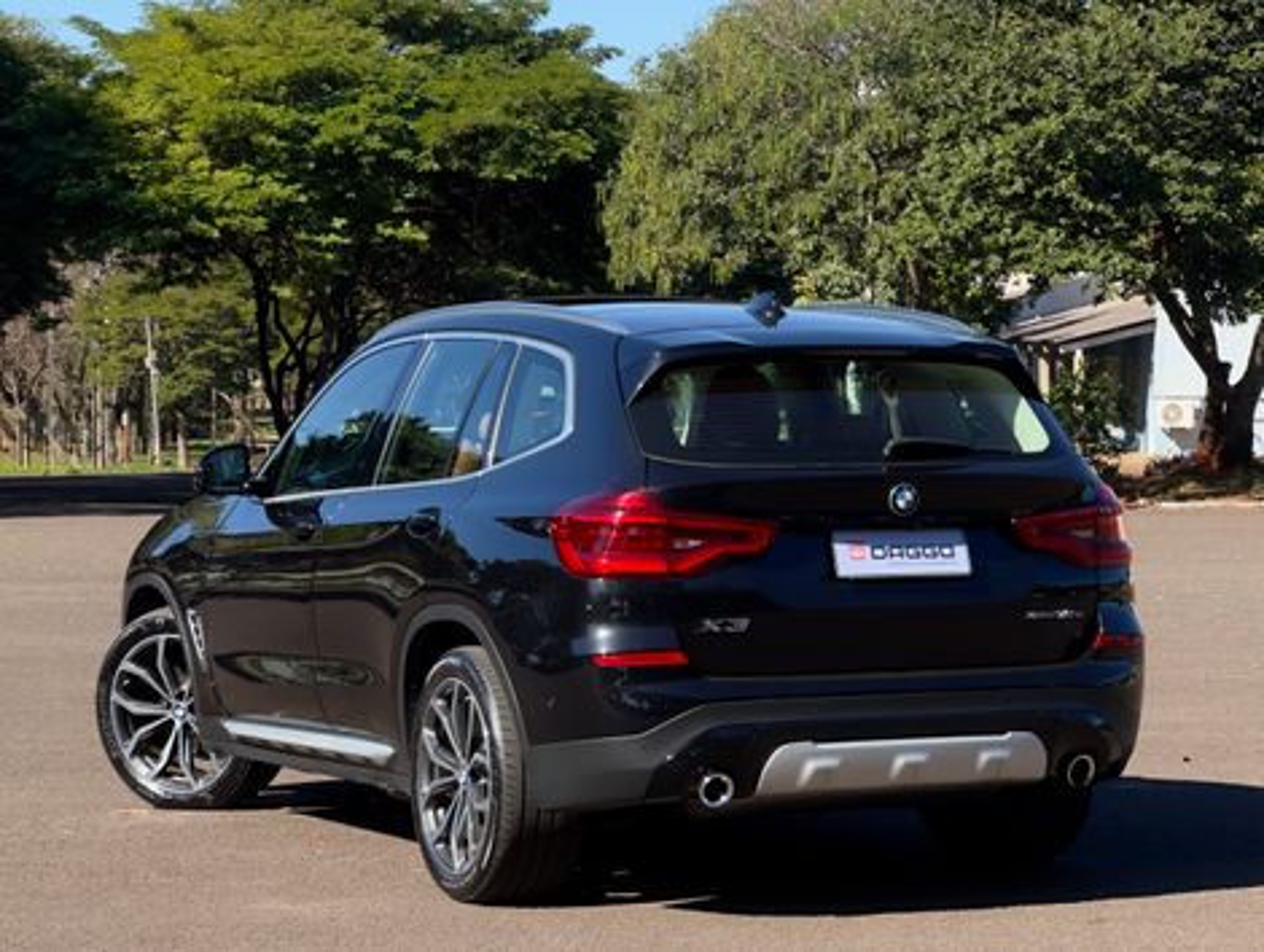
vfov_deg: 19.2
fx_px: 2816
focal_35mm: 77
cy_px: 476
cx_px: 632
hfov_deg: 25.3
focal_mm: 9
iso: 25
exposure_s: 1/408
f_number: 2.8
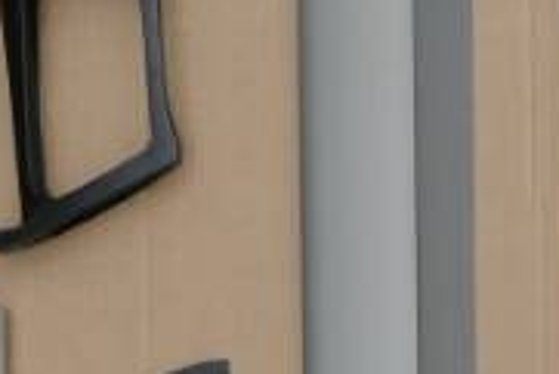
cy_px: 680
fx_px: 3465
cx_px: 454
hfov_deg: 9.2
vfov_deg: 6.1
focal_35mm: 223
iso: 800
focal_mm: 12.64
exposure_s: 1/2000
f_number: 8
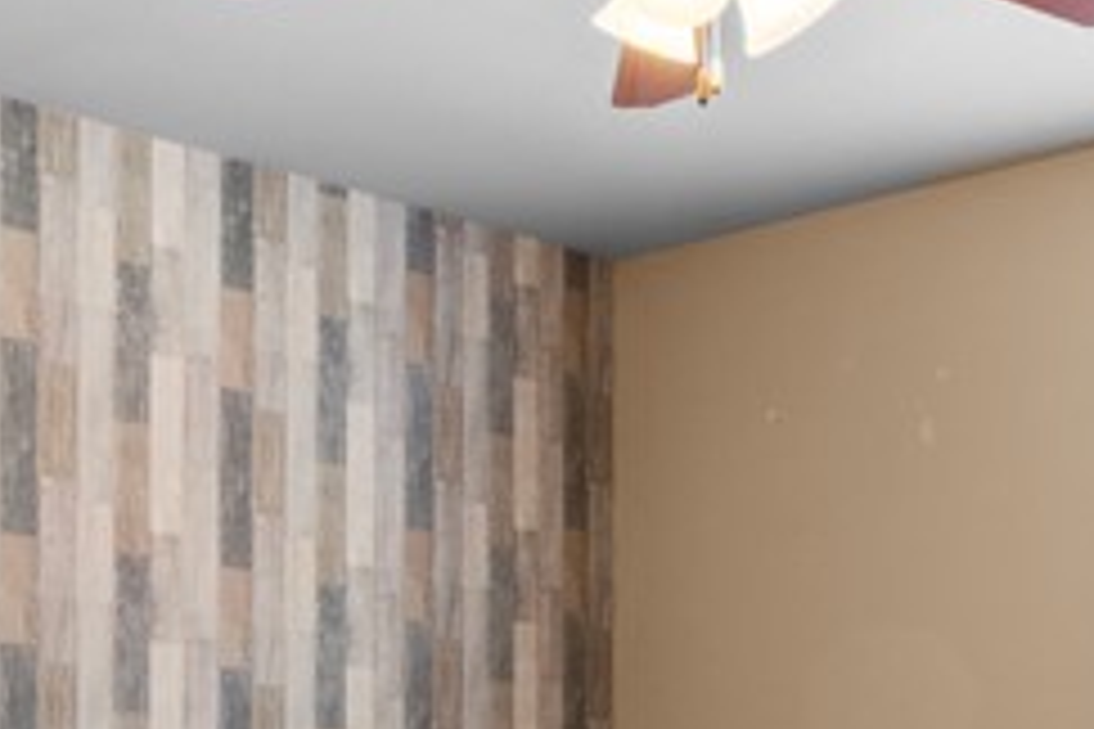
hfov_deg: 30.0
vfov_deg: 19.5
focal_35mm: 67
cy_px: 792
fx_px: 2036
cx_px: 680
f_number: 9
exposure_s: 1.6
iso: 200
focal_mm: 10
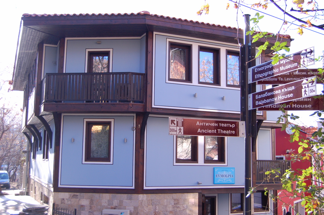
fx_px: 378
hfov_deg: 46.4
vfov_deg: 31.8
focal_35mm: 42
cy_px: 108
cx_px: 162
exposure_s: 1/250
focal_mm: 28
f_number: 5
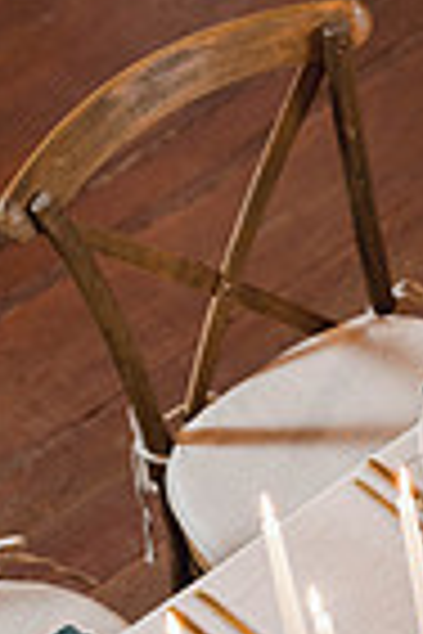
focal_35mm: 160
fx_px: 2820
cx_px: 580
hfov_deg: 8.4
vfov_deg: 12.6
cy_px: 688
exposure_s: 1/60
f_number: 2.8
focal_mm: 50
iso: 400
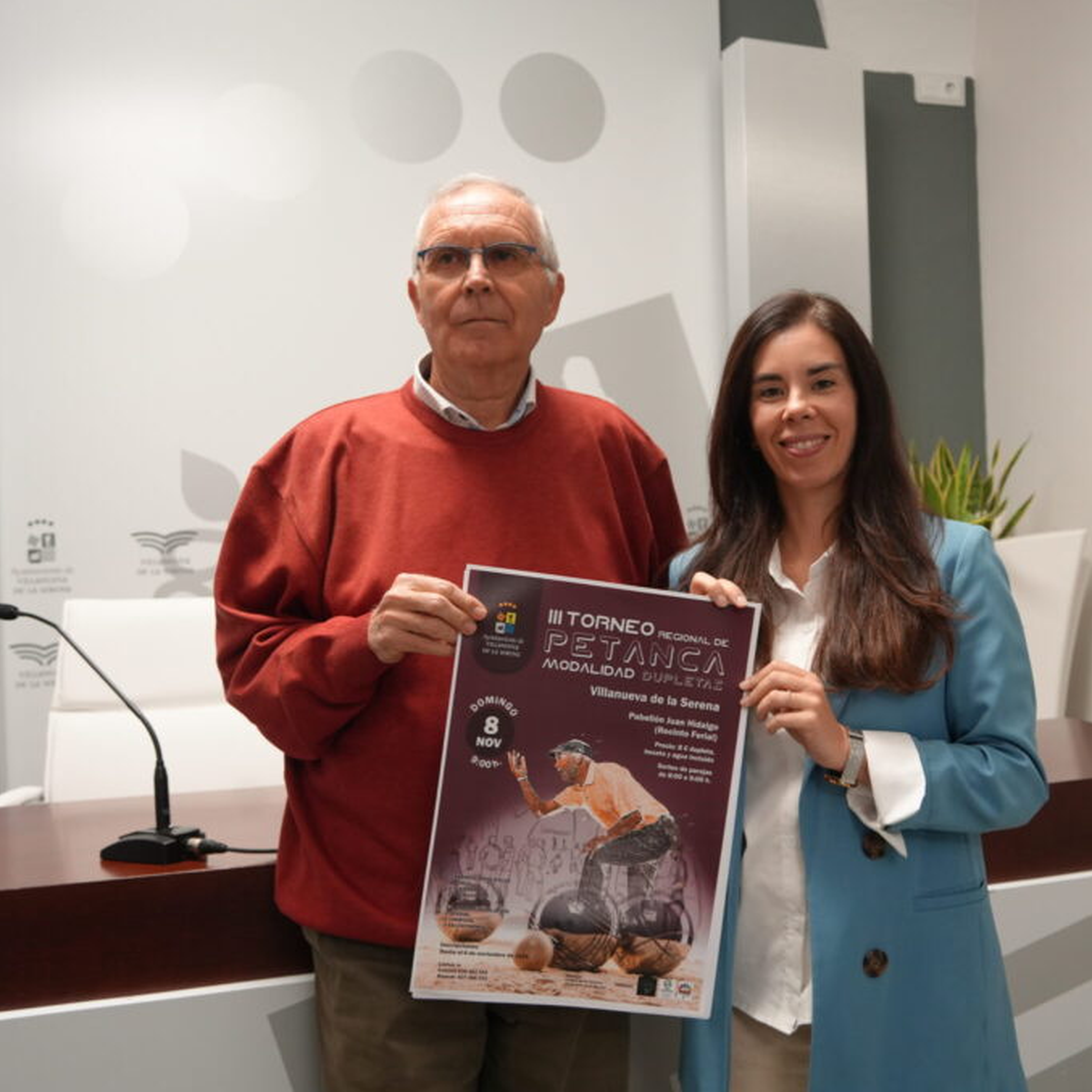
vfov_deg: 46.0
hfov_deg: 46.0
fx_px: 1285
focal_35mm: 36
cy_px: 548
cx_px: 592
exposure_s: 1/160
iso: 1600
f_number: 4
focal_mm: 28
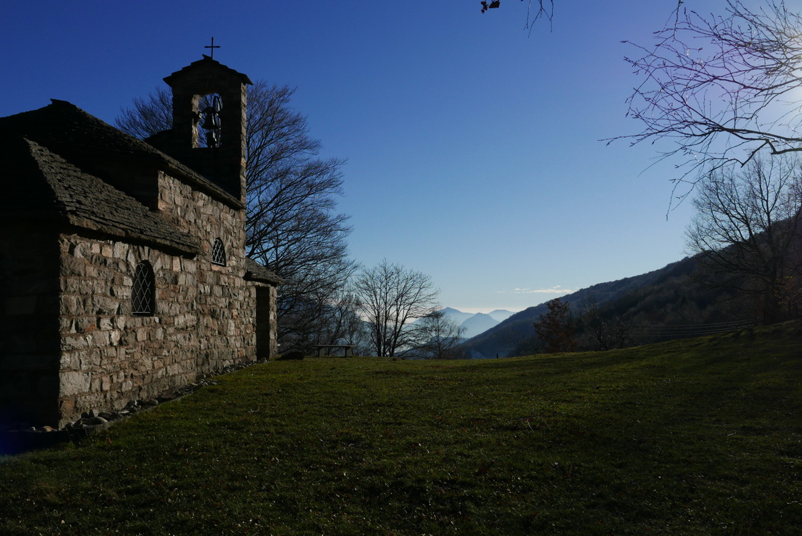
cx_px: 401
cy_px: 268
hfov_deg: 58.7
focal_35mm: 32
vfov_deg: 41.2
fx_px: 713
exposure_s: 1/2000
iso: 200
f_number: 6.3
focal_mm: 14.4
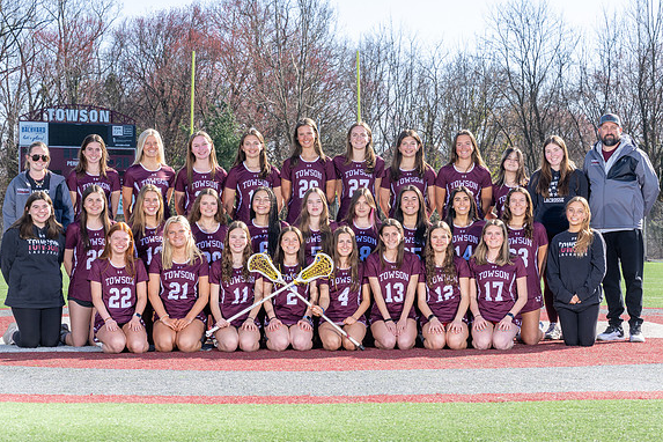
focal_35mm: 86
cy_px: 237
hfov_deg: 23.6
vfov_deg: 15.9
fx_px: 1584
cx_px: 351
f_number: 8
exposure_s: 1/160
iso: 100
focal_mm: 70
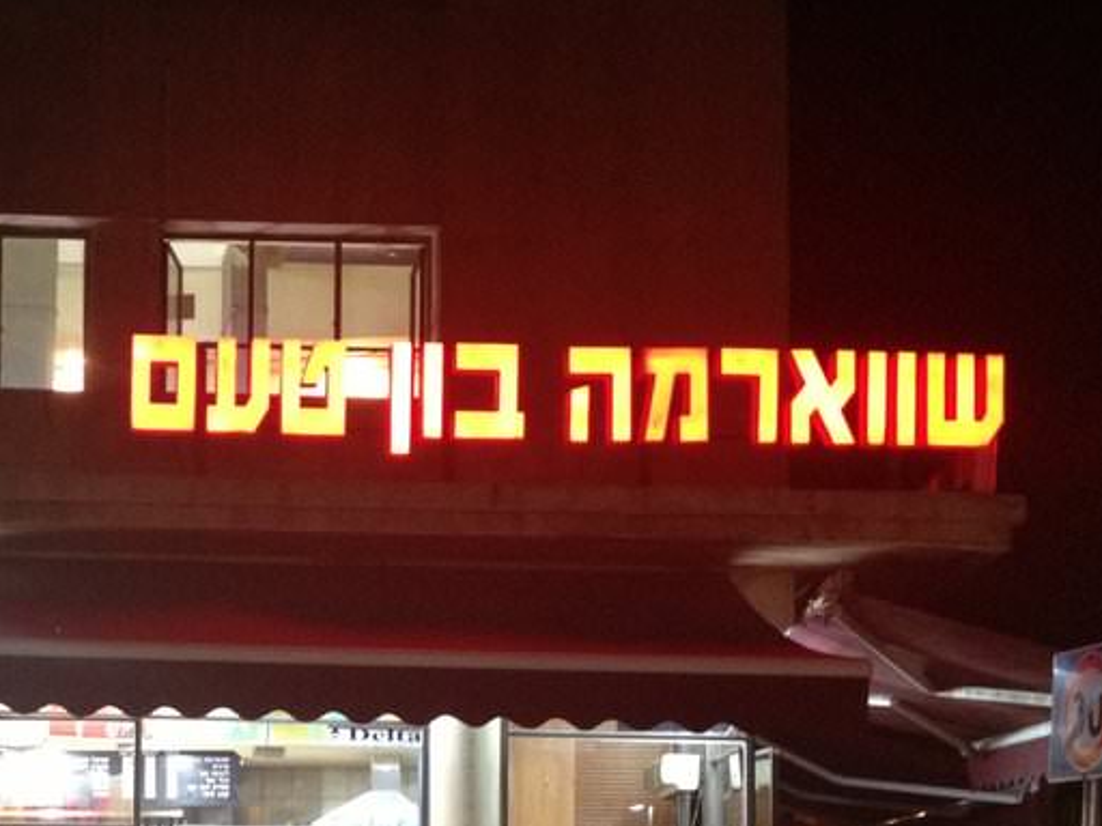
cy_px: 772
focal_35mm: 70
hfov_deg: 26.8
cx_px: 101
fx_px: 2228
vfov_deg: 20.5
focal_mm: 4.28
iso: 250
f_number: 2.4
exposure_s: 1/20
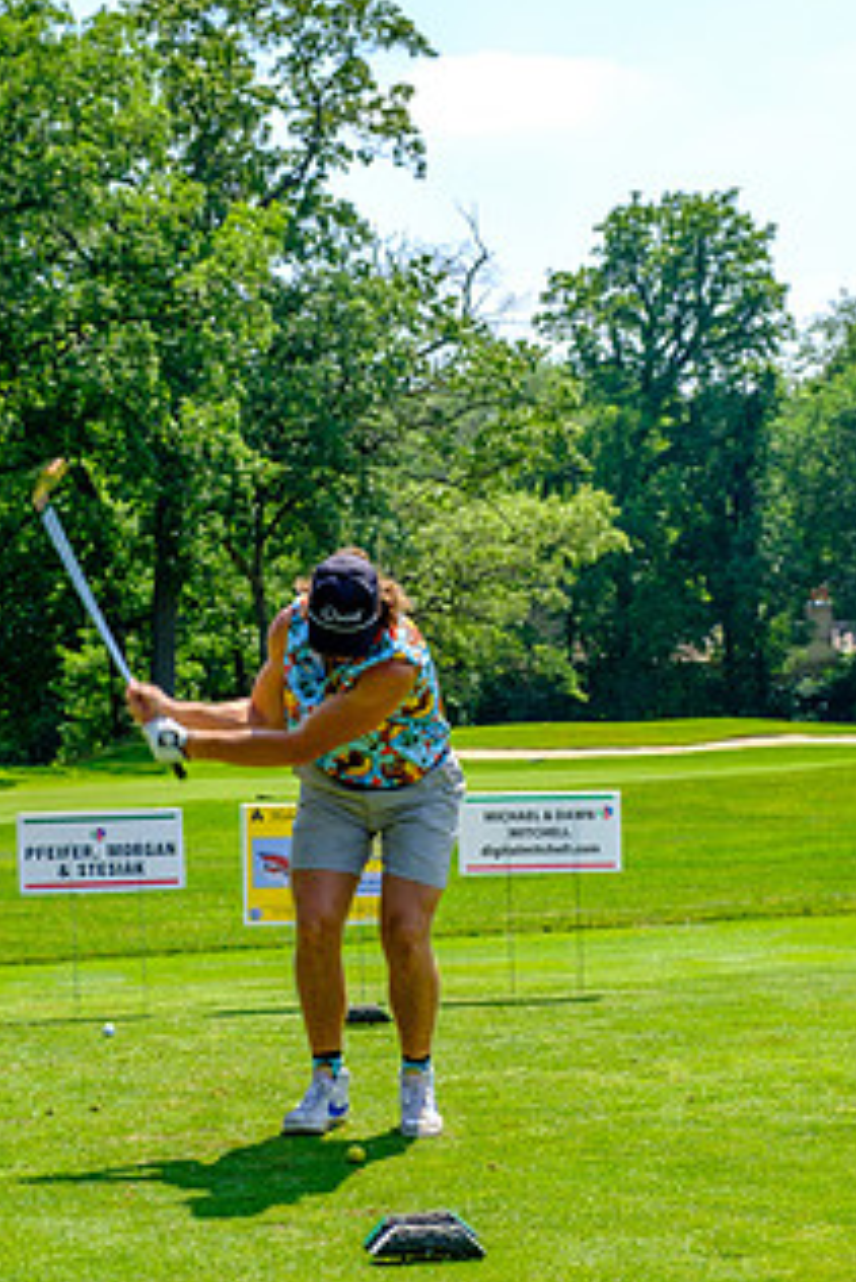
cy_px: 661
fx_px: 3242
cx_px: 373
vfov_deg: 22.4
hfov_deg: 15.0
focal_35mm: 91
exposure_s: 1/320
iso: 200
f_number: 5.6
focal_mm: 42.5
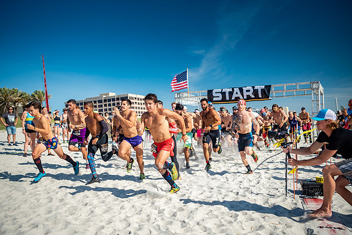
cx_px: 172
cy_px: 123
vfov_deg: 41.5
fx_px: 310
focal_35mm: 32
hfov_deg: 59.2
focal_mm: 29
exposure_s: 1/4000
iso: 360
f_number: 2.8
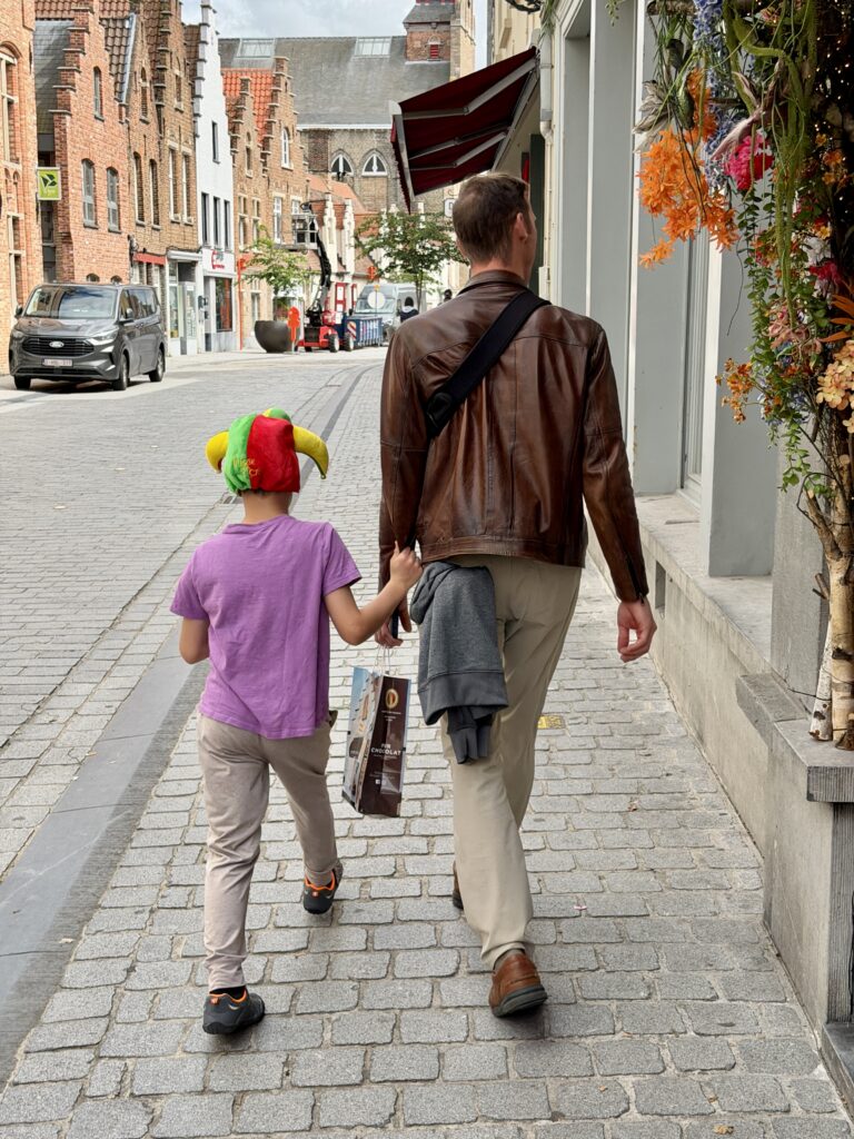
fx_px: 1579
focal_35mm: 48
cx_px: 427
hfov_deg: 30.3
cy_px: 570
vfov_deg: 39.7
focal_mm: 6.76
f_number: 1.78
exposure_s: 1/1642
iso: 64
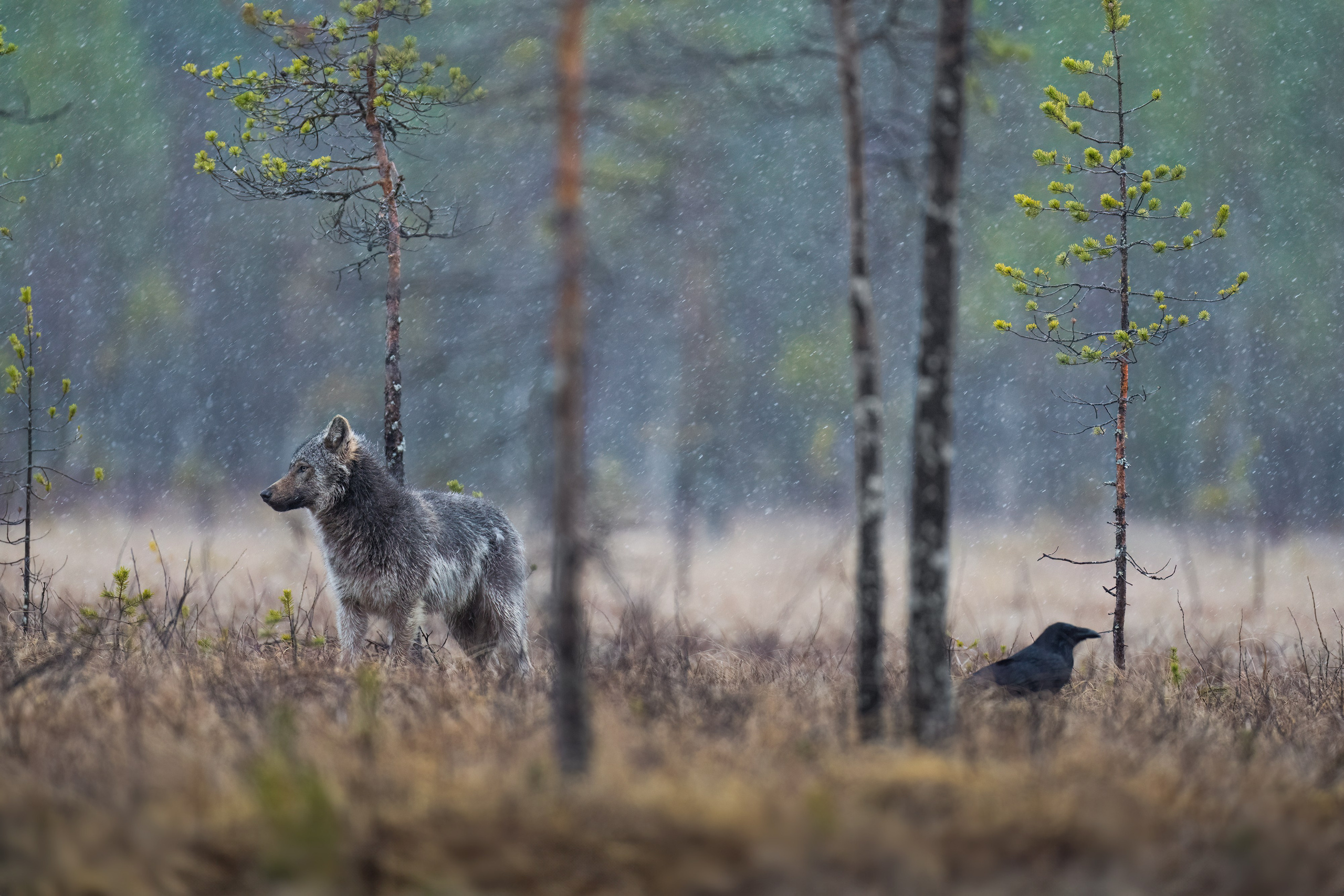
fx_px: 22400
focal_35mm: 600
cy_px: 448
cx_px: 672
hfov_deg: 3.4
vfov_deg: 2.3
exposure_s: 1/320
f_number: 4
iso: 1600
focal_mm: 600
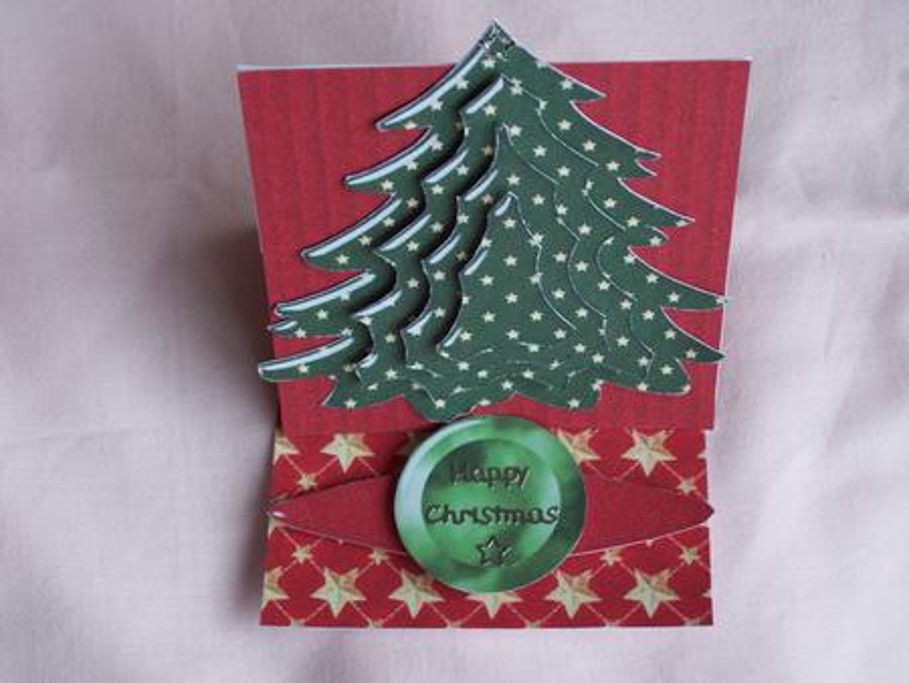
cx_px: 454
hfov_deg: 29.8
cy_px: 342
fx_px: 1708
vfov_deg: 22.6
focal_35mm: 65
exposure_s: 1/59.4
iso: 125
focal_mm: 10.8
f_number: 3.6
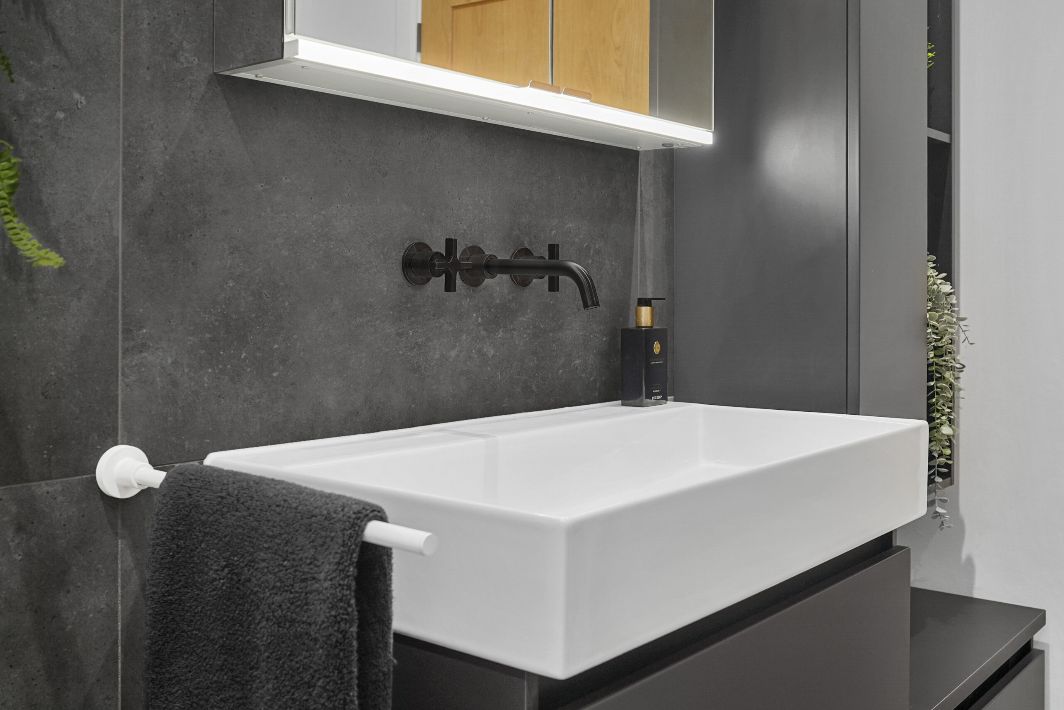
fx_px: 1064
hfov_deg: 53.1
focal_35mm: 36
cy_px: 355
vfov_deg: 36.9
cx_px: 532
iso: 100
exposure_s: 1/6
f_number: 5.6
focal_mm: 24
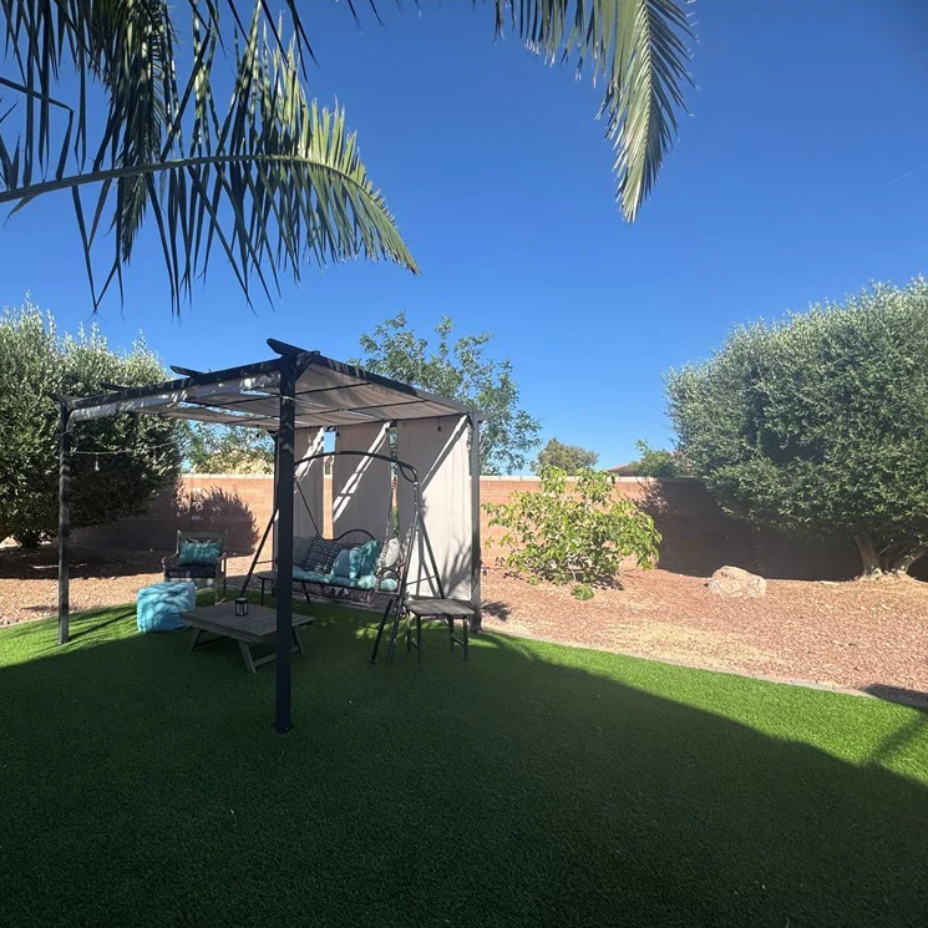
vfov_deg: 84.0
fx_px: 516
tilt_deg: +3.2
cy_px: 476
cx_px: 320
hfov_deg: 81.5
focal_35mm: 17
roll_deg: -0.8
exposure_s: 1/1217
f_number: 2.2
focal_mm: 2.22
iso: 50
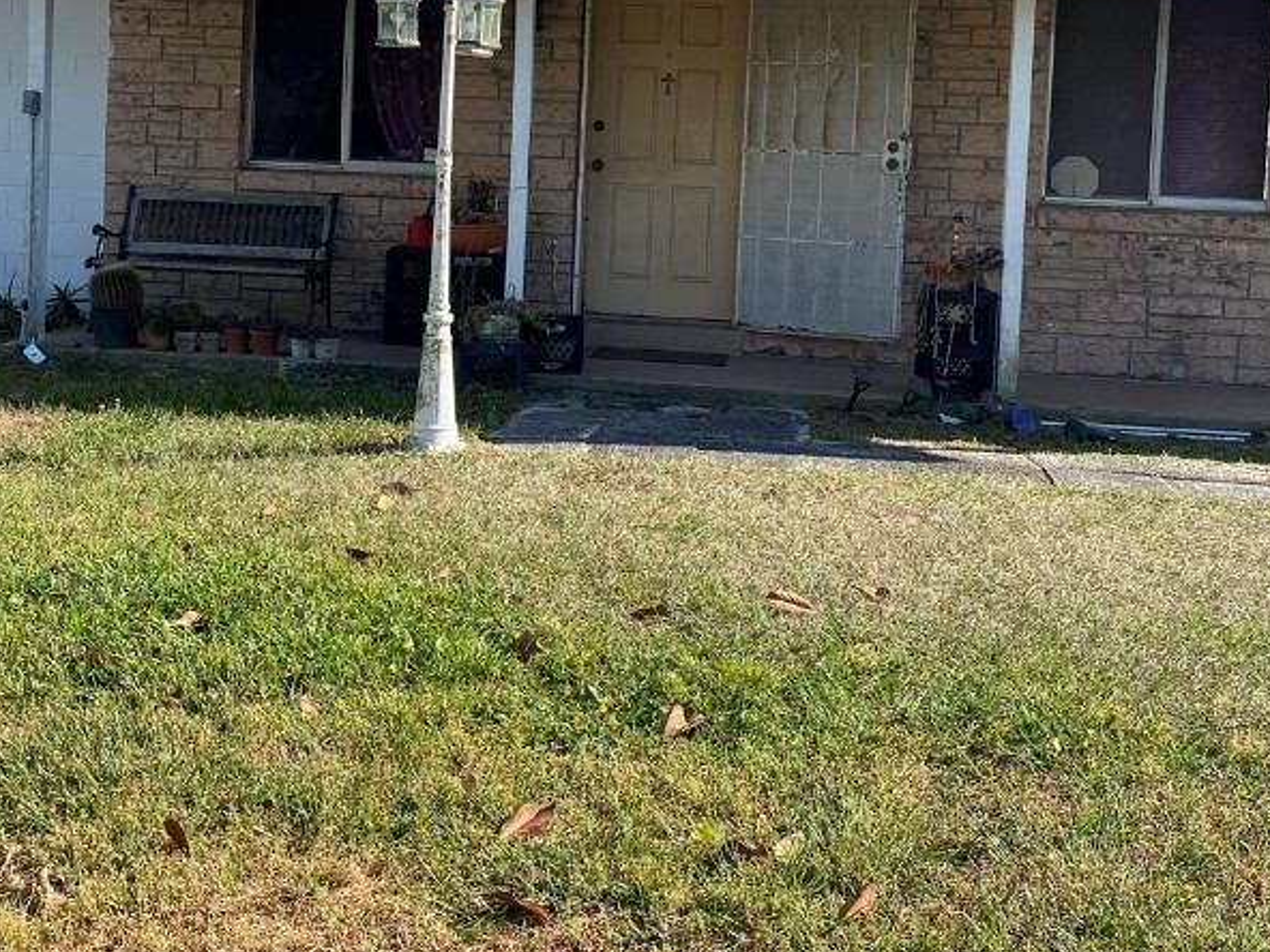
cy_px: 221
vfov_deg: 31.5
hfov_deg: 42.0
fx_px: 1651
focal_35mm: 45
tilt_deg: -0.6
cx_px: 541
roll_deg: -2.1
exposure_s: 1/1866
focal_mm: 4.25
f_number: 1.8
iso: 32
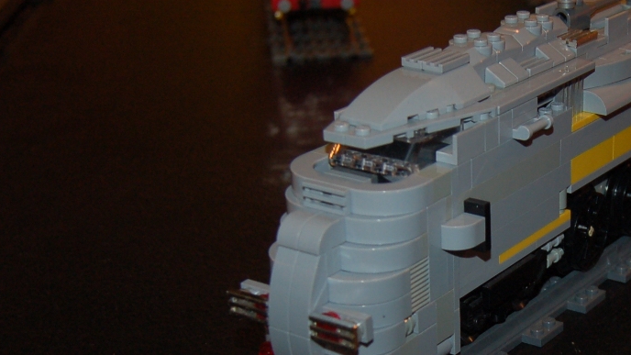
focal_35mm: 73
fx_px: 1221
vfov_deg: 16.4
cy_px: 282
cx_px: 529
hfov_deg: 28.2
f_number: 3.8
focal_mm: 20
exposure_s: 1/60
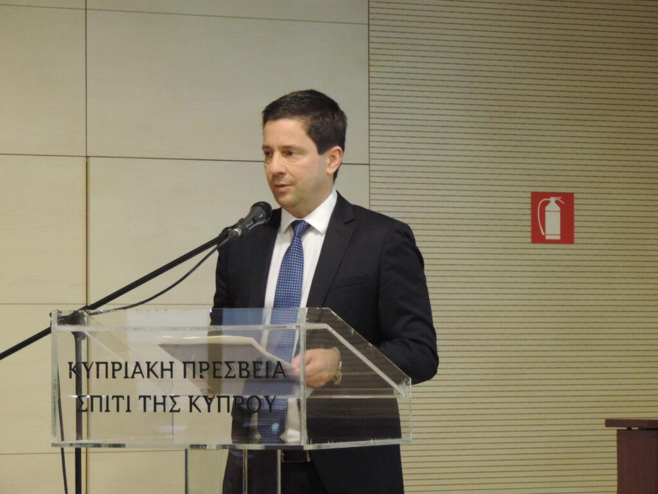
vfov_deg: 8.7
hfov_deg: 11.6
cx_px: 329
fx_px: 3231
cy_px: 247
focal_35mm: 170
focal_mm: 30.3
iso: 800
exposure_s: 1/25
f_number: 4.5
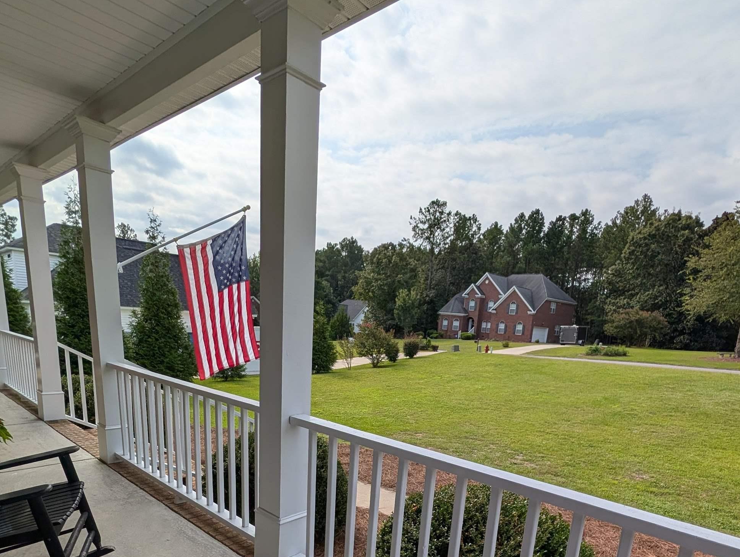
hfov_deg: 84.6
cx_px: 377
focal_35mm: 19
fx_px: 407
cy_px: 426
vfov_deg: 64.2
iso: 41
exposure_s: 1/3663
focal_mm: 2.02
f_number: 1.7
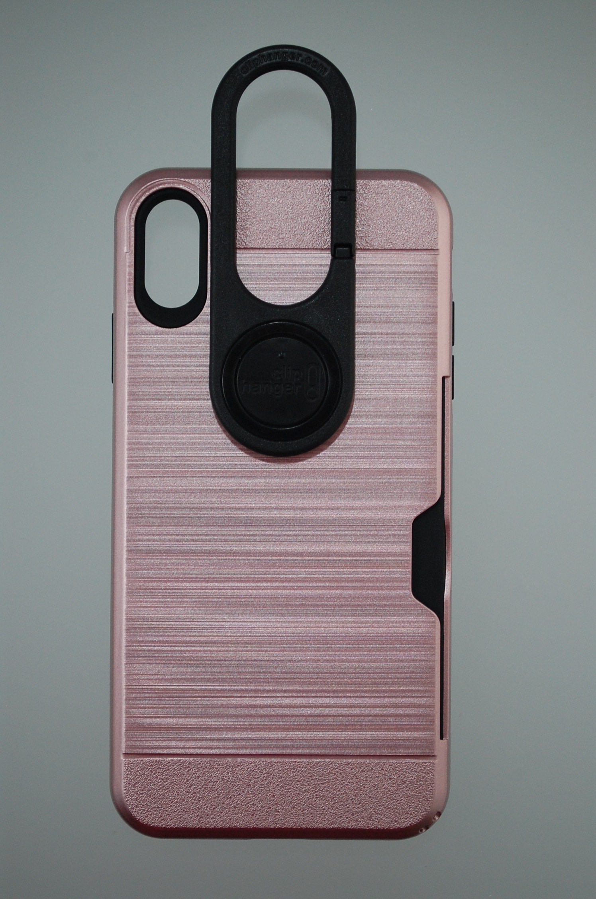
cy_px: 450
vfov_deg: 29.3
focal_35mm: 69
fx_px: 1720
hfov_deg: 19.7
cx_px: 298
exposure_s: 1/30
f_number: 5.3
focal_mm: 46
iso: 500
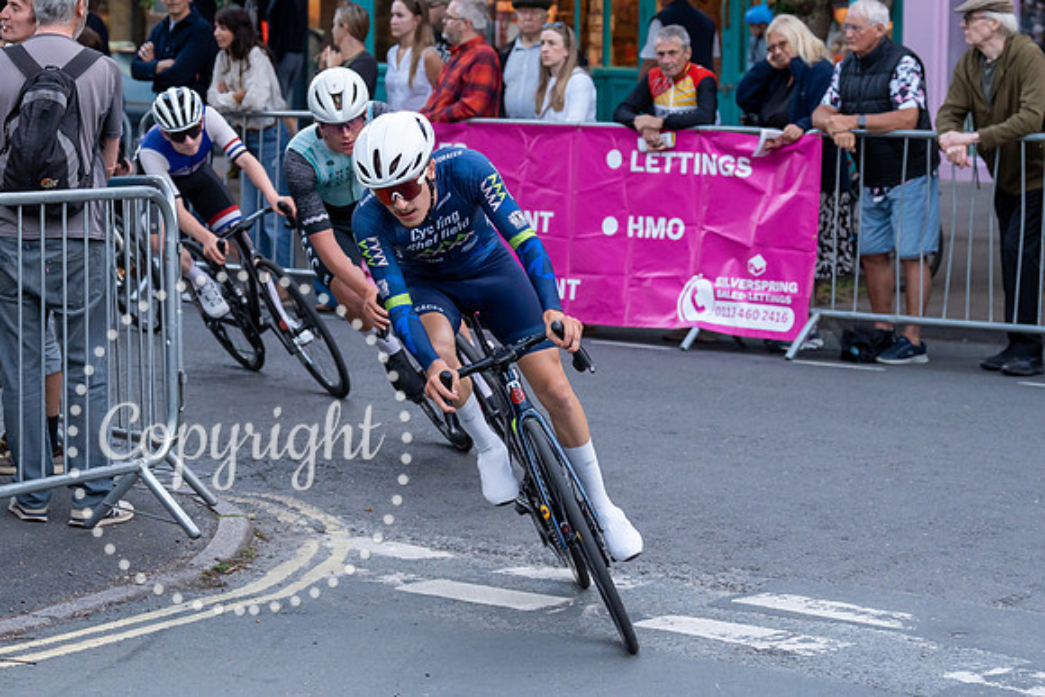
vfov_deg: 12.6
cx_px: 347
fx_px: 3140
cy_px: 159
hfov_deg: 18.8
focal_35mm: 108
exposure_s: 1/800
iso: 2000
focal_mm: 70
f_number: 3.5
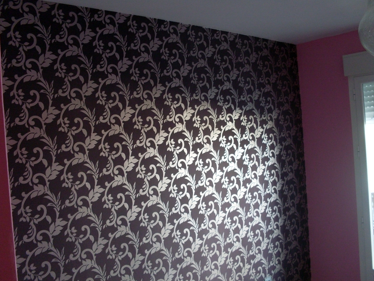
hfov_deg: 47.8
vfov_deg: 36.8
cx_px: 186
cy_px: 139
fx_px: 422
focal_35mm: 39
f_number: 2.8
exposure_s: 1/45
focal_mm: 6.3
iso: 120
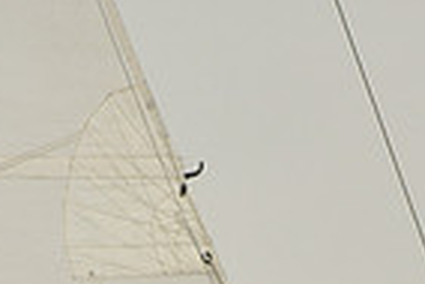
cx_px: 391
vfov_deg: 0.8
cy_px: 837
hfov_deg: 1.3
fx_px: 19274
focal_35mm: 1631
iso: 400
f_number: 9
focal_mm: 400
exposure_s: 1/1000
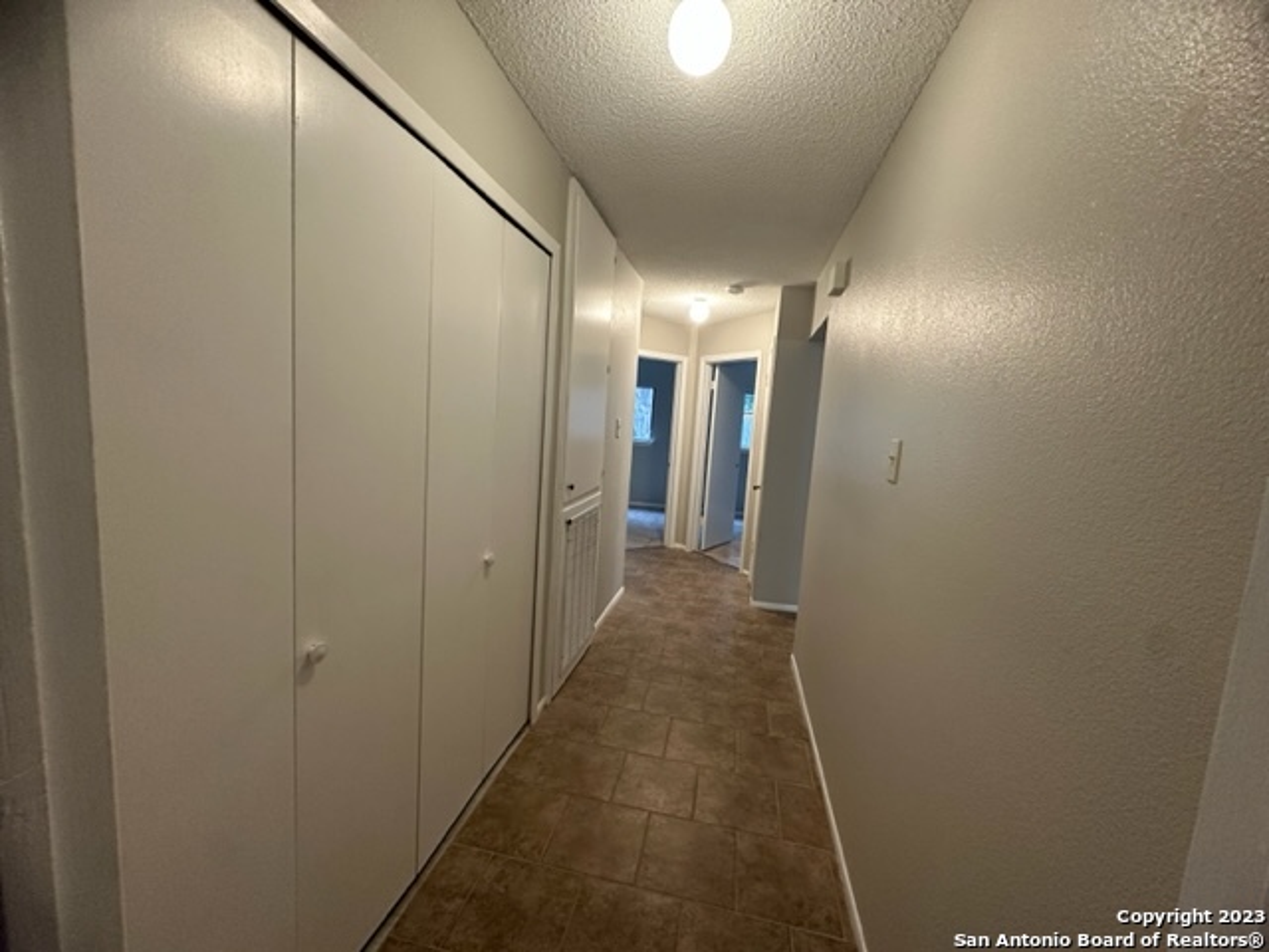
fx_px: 513
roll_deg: -3.5
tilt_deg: -5.0
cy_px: 476
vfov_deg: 85.7
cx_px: 634
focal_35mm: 14
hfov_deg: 102.1
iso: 250
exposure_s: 1/60
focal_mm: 2.22
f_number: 2.2
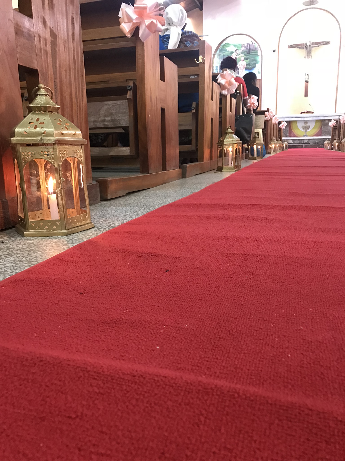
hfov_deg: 49.7
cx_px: 172
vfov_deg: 63.4
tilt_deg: -11.4
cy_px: 230
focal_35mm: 28
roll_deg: +1.6
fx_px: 372
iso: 100
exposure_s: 1/17
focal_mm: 3.99
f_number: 1.8
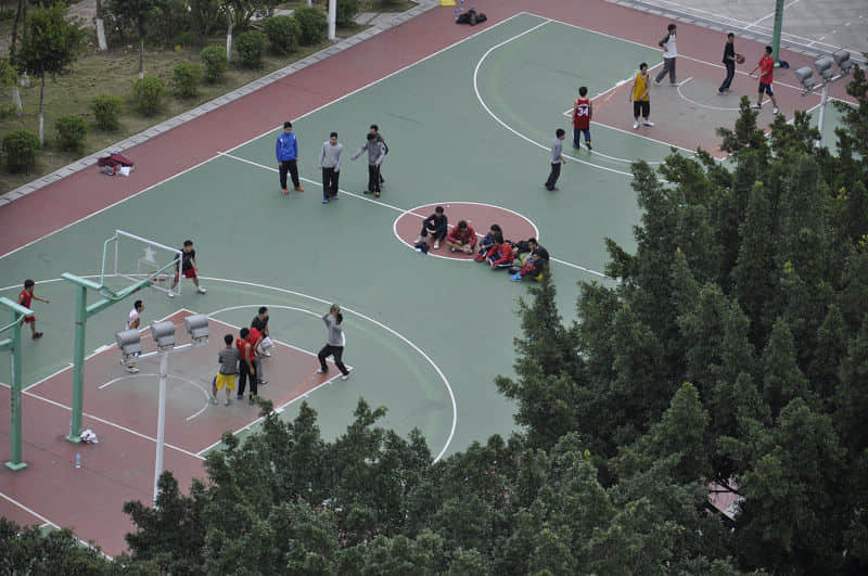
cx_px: 434
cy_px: 288
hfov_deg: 13.1
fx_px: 3792
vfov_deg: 8.7
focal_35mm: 158
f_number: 5.6
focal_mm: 105
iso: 640
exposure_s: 1/200
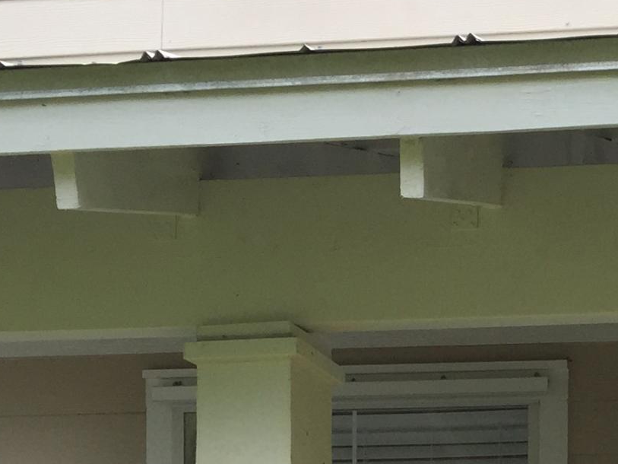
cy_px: 784
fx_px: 1911
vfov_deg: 12.8
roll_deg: -1.3
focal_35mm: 107
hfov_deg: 17.6
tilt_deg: +1.0
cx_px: 729
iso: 32
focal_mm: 4.15
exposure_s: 1/430
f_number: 2.2
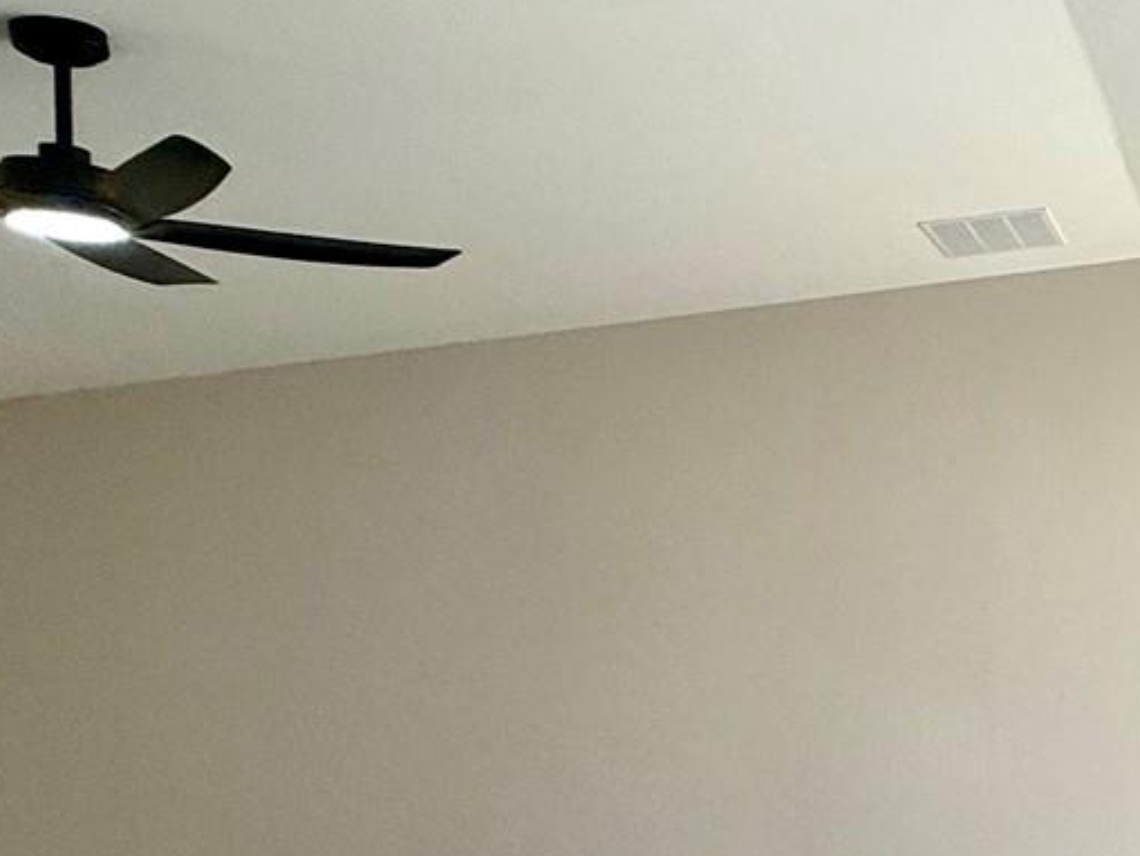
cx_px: 1583
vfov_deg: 32.2
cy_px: 652
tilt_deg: +0.7
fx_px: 1449
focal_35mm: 44
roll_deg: +0.9
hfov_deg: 30.5
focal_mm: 2.22
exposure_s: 1/120
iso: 80
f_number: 2.2
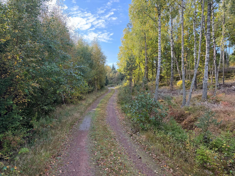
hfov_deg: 71.6
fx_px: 163
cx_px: 118
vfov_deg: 56.8
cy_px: 88
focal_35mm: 24
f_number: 1.78
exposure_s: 1/478
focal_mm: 6.76
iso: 100
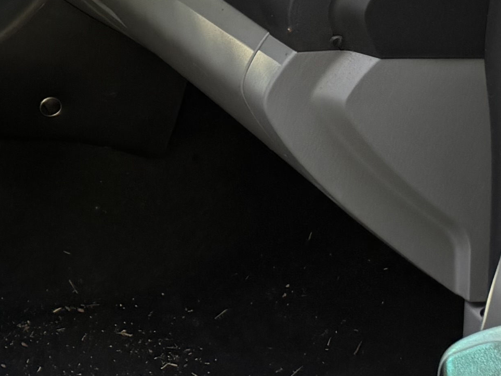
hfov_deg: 14.3
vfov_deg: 13.1
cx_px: -551
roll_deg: +3.8
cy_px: -38
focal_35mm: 111
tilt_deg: -20.1
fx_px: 1606
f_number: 1.78
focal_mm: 6.76
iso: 80
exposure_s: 1/121
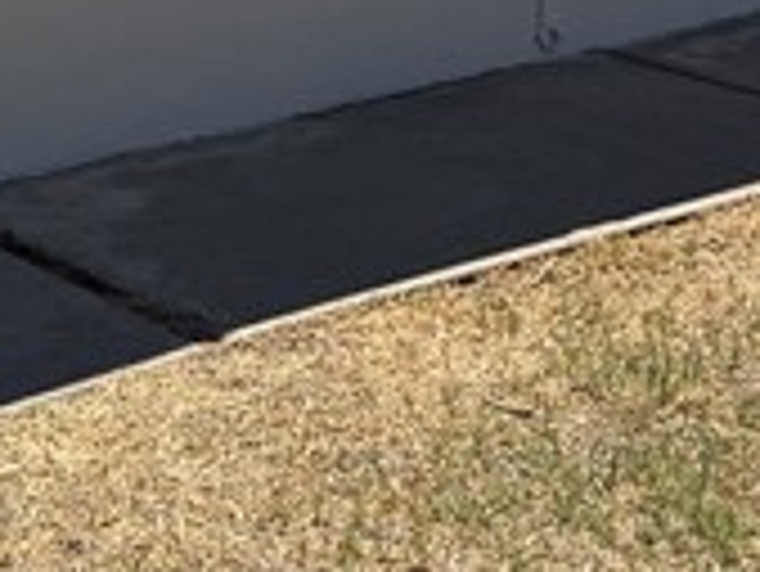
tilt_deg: +0.0
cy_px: -671
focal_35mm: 145
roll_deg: +1.5
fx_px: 3186
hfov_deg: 13.6
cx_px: 342
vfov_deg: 9.4
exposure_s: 1/3759
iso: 80
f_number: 1.78
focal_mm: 6.76
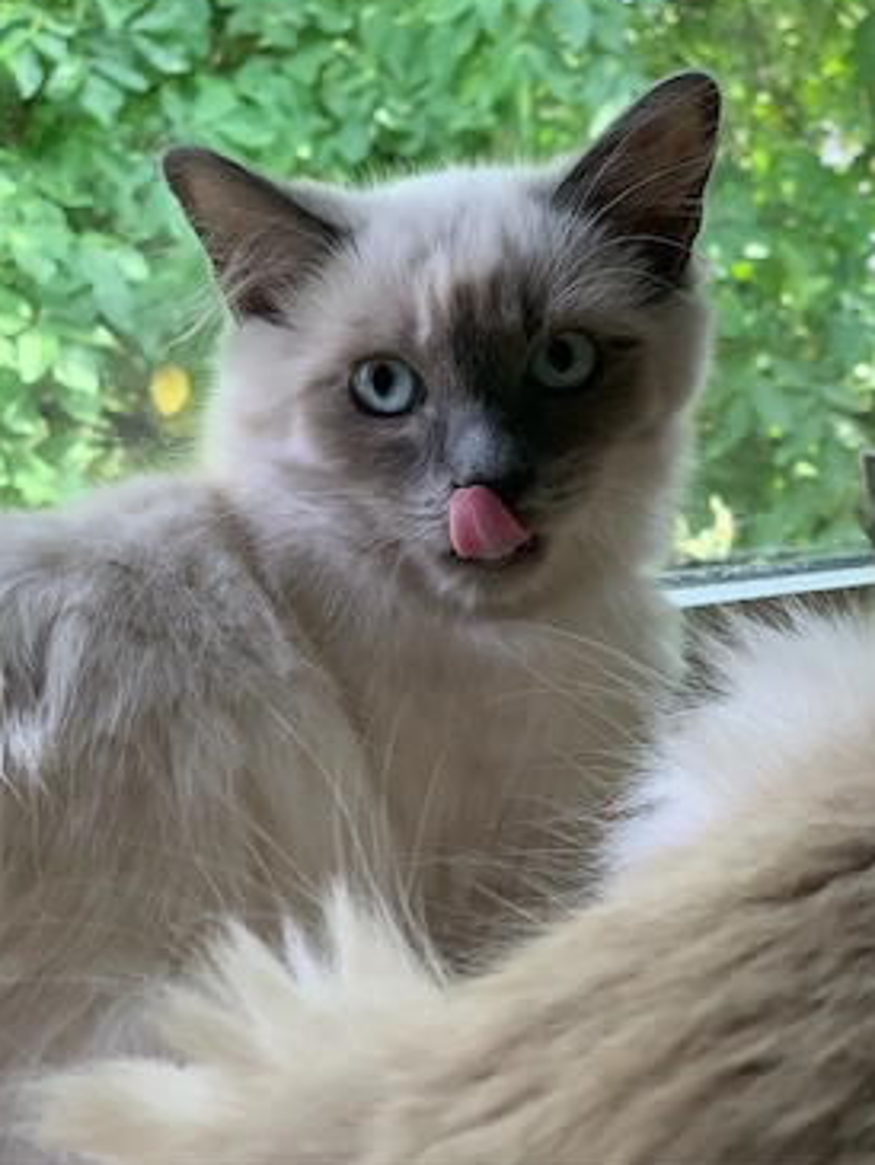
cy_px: 539
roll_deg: -2.4
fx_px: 1920
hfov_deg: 25.7
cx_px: 469
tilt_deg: -9.7
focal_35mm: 57
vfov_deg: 33.8
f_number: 2.4
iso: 64
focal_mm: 6
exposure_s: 1/122
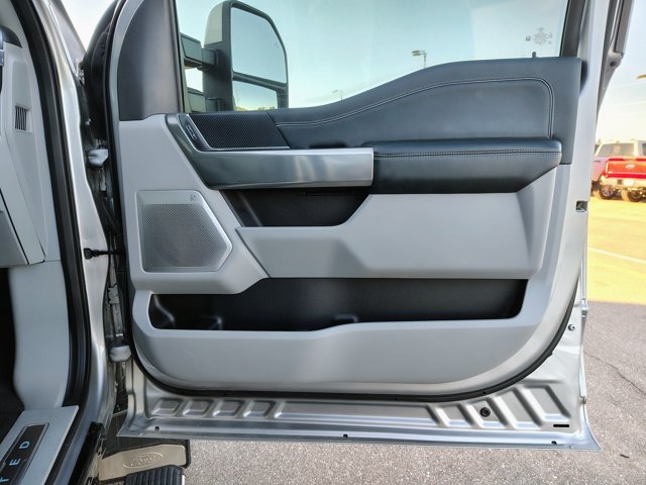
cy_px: 242
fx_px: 448
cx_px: 323
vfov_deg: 56.8
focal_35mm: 24
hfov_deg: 71.6
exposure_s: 1/111
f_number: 1.8
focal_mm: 5.56
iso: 153
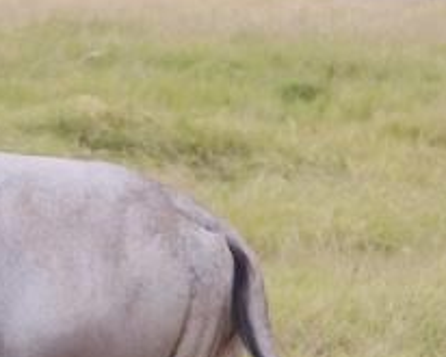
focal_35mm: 788
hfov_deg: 2.5
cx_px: -117
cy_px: 424
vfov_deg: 2.0
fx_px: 10406
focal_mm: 66.7
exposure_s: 1/200
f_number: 4.6
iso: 64
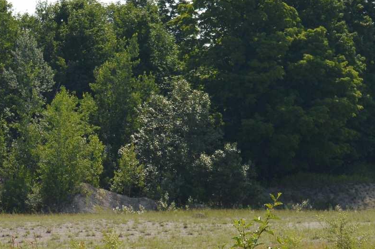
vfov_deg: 8.1
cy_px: 141
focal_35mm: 170
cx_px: -143
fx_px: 1769
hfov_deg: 11.7
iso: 100
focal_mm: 29
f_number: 9
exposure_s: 1/320
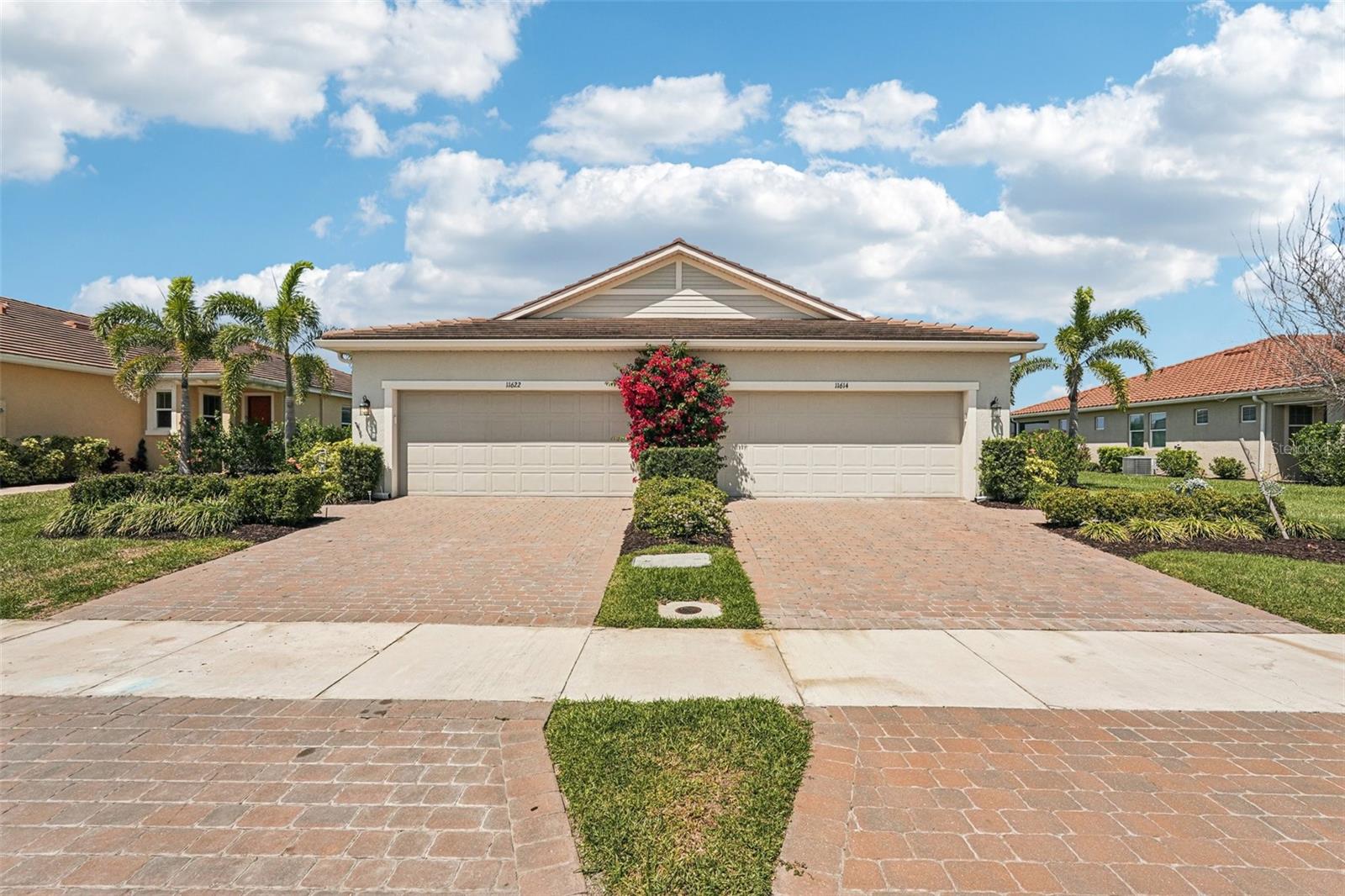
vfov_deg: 73.7
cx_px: 672
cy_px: 448
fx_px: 598
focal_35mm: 16
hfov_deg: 96.7
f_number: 8
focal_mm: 16
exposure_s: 1/2000
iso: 400
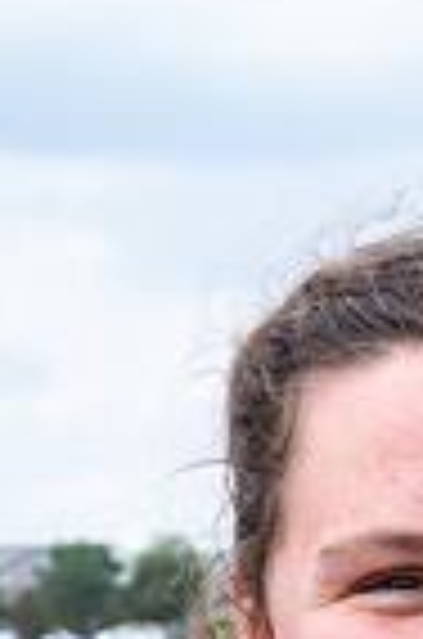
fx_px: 4445
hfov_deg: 5.4
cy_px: 949
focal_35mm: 251
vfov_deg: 8.1
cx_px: 677
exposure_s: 1/640
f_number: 8
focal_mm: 34
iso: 800
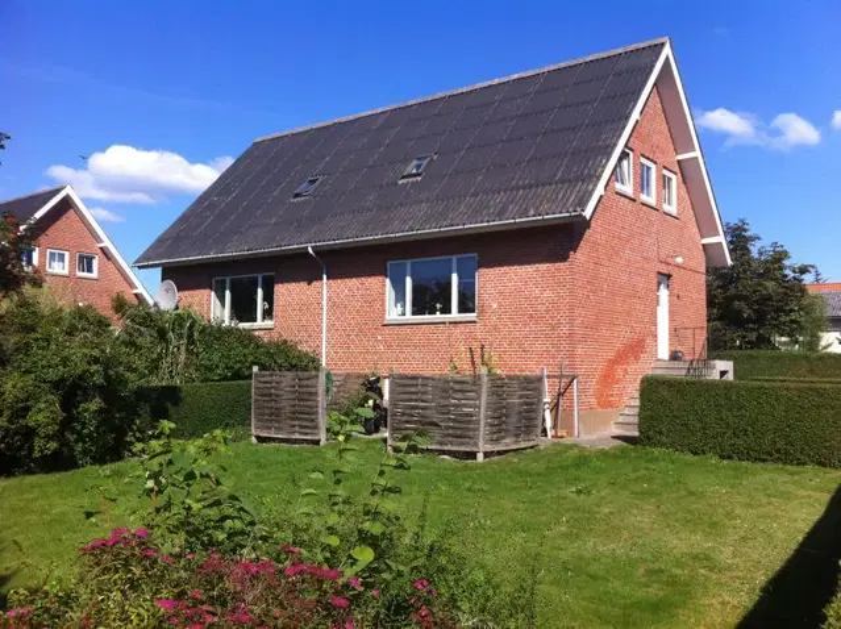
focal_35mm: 35
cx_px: 420
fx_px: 850
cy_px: 314
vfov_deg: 40.6
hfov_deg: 52.7
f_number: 2.8
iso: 80
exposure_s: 1/1117
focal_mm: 3.85
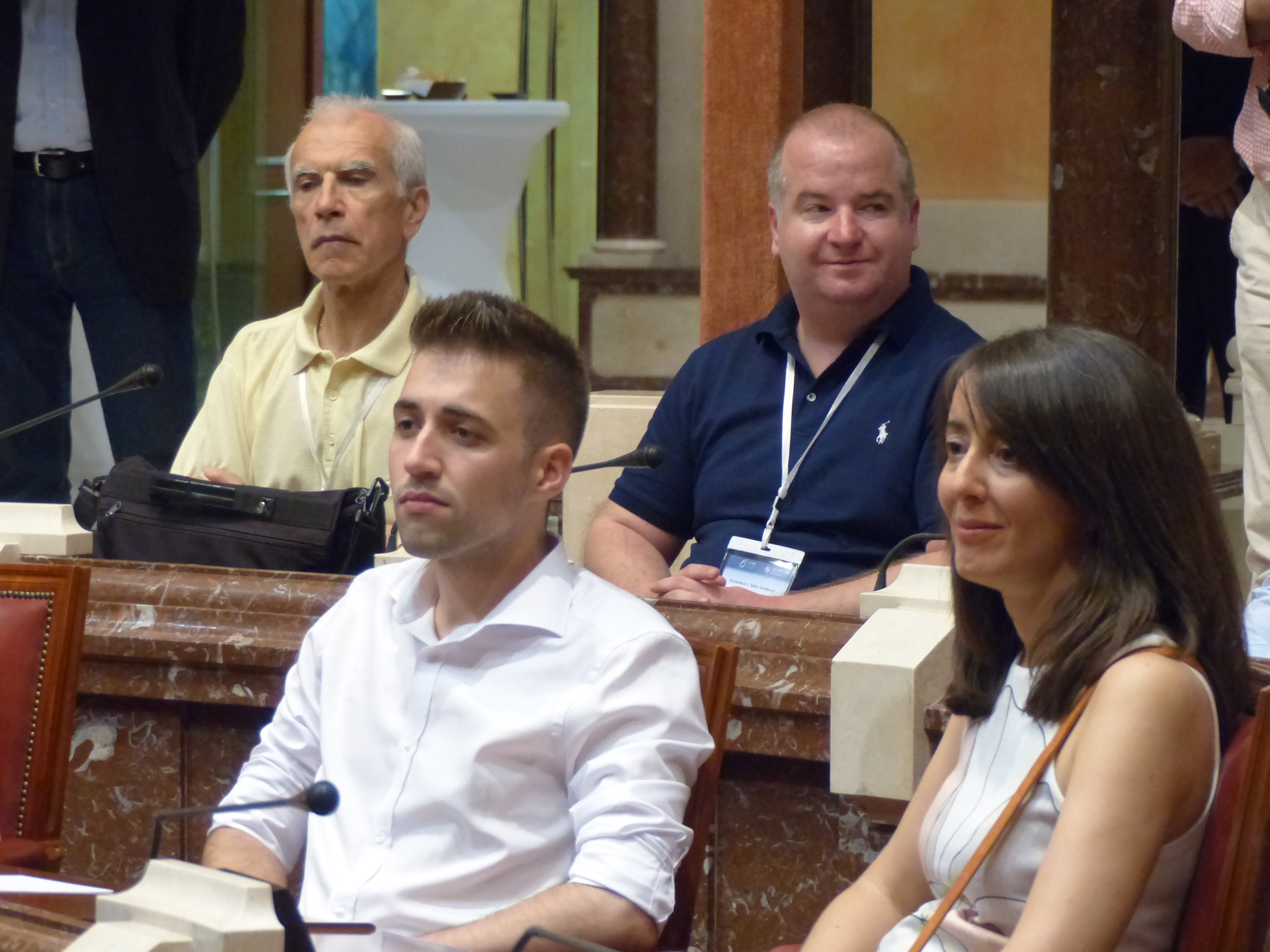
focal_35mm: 165
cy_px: 476
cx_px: 635
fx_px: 6054
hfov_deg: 12.0
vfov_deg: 9.0
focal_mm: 29.6
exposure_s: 1/50
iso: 800
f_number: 2.8
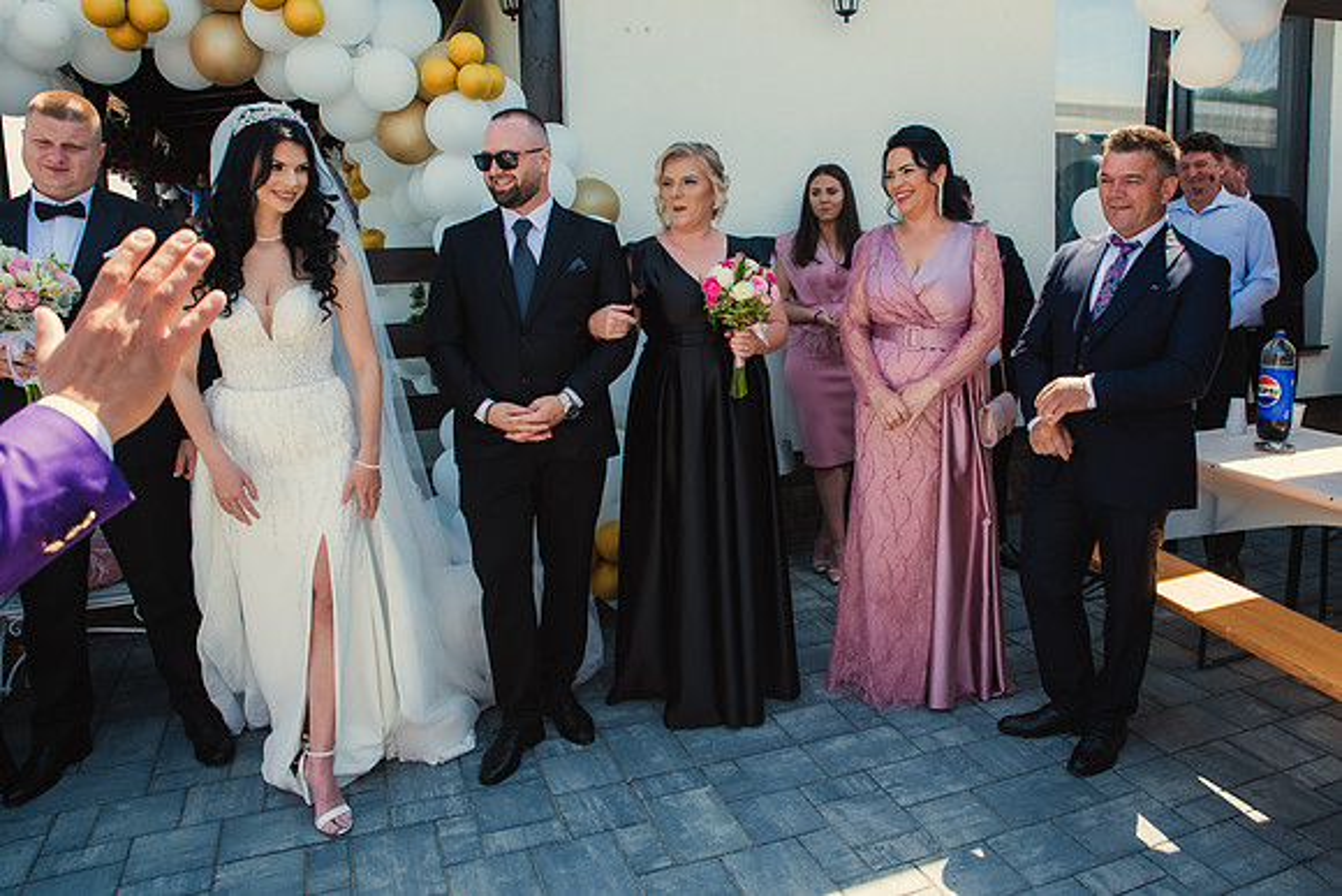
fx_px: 996
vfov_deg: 48.3
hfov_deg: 67.7
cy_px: 397
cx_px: 747
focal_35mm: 27
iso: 200
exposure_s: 1/160
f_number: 6.3
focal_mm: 24
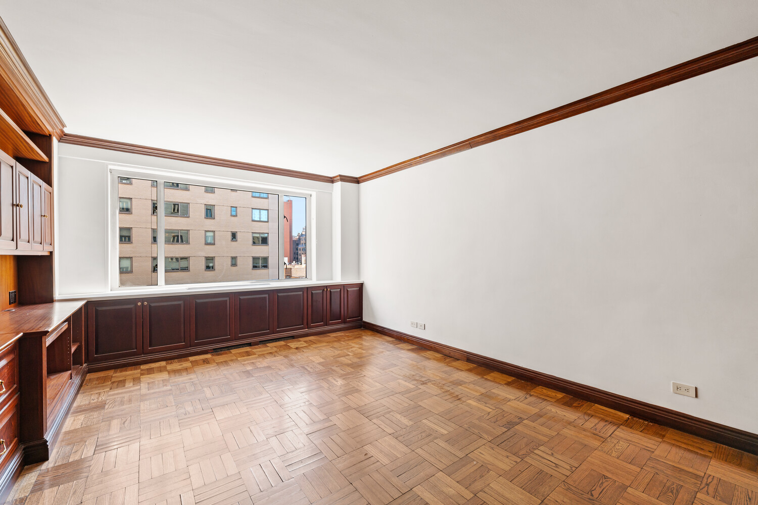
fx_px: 295
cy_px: 252
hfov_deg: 104.3
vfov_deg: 81.2
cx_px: 379
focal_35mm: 14
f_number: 10
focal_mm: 14
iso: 100
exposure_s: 1/1.67
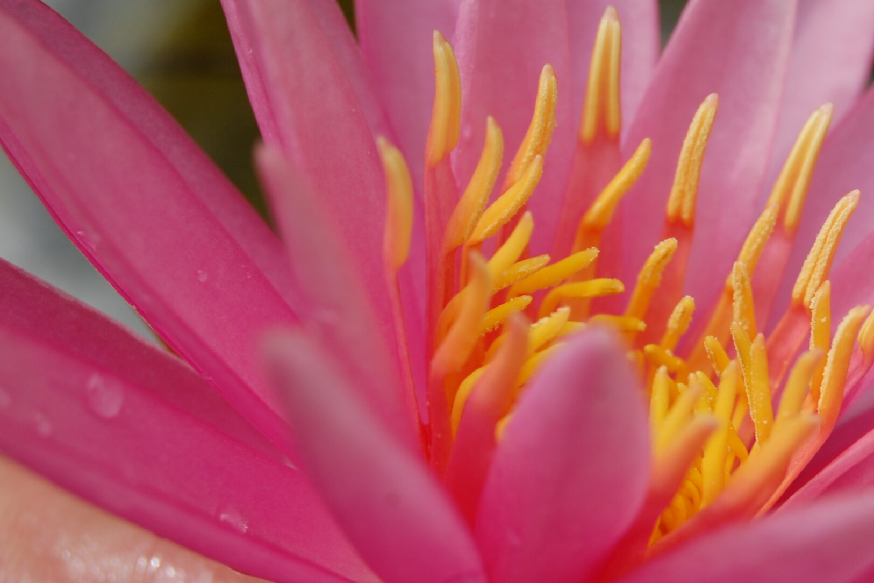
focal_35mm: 130
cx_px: 628
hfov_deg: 15.7
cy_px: 352
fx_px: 3151
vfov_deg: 10.6
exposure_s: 1/250
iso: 200
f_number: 8
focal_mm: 55
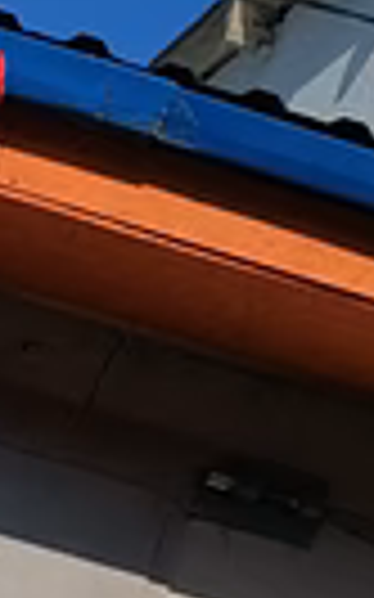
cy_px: 881
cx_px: -662
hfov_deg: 8.6
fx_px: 2171
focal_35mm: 133
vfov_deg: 14.7
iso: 50
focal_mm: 4.75
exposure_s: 1/2801
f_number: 1.8
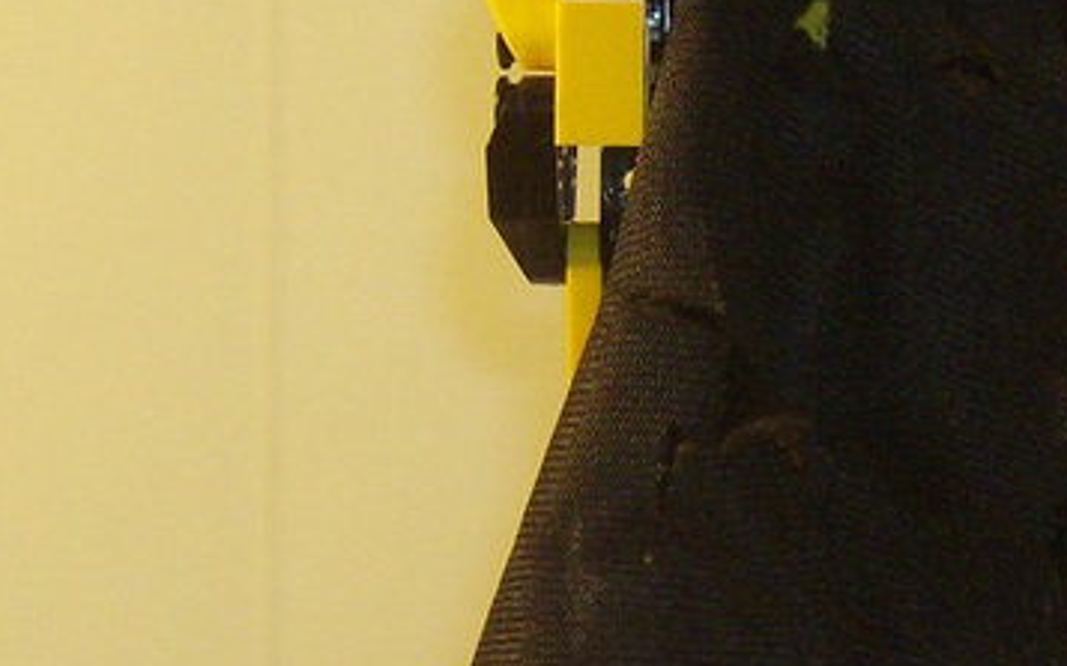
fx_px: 3198
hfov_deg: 18.7
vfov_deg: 11.9
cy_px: 415
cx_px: 903
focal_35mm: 110
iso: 200
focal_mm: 6
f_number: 2.8
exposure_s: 1/60
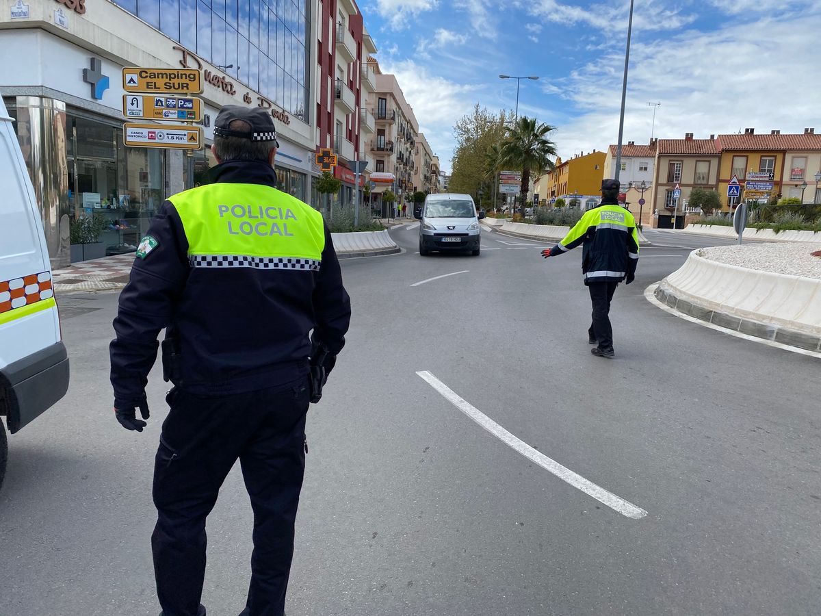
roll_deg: +0.8
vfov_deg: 53.1
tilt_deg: -9.3
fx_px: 617
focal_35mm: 26
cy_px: 308
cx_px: 410
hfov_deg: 67.3
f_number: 1.8
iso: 32
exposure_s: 1/2273
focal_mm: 4.25
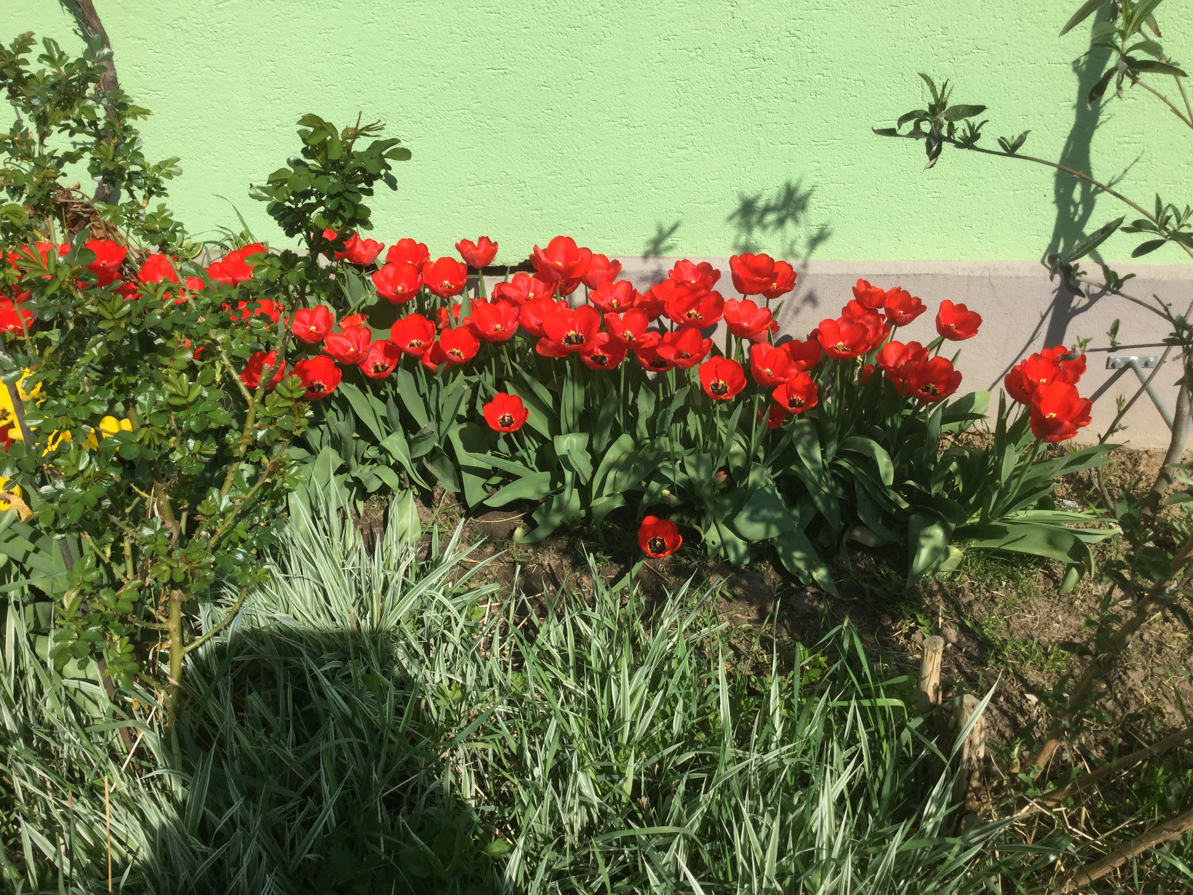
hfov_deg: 58.4
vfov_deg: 45.4
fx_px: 1068
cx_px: 596
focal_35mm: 31
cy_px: 448
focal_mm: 3.3
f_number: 2.4
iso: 25
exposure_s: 1/1631
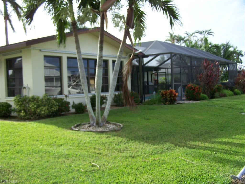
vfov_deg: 37.7
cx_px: 122
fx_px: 269
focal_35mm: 38
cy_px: 92
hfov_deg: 49.0
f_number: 2.8
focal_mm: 6.3
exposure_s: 1/500
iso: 64
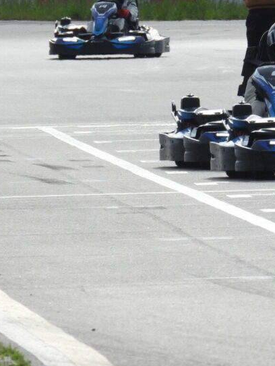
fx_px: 12960
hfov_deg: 1.2
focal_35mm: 1225
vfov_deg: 1.6
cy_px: 85
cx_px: 143
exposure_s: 1/400
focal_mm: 117
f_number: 5
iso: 100
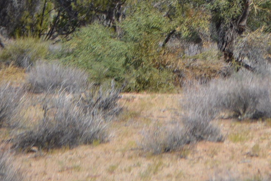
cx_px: 386
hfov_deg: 8.3
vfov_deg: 5.6
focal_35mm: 244
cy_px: -36
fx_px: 1842
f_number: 6.3
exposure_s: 1/1600
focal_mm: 55
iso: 400
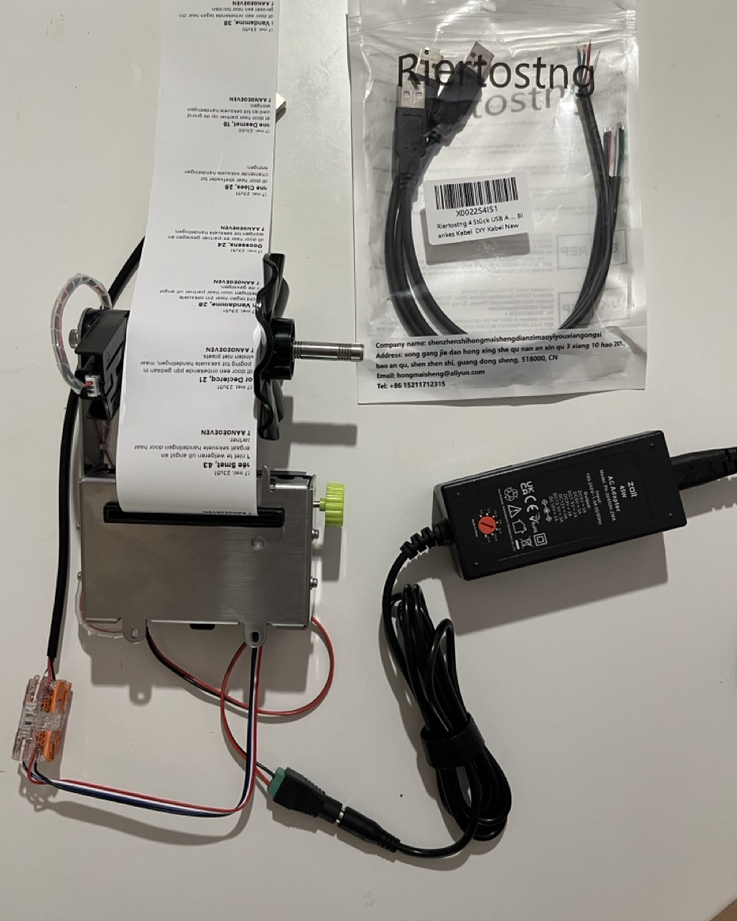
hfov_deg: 51.5
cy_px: 464
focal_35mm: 28
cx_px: 358
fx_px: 763
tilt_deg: -88.5
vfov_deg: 62.2
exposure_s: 1/60
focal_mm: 5.1
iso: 200
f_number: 1.6
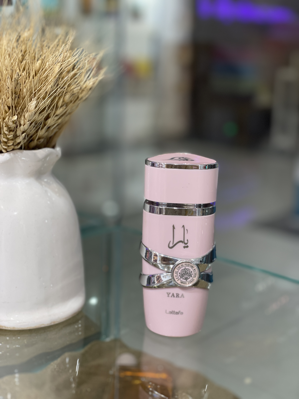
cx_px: 150
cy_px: 200
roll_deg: -1.7
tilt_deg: -14.1
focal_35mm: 52
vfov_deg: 36.8
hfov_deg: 28.0
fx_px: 599
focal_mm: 6
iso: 80
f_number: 2
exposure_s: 1/100
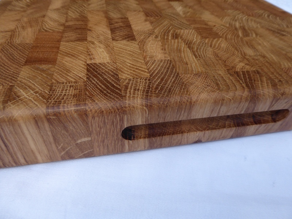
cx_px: 146
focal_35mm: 25
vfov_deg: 54.9
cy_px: 110
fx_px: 211
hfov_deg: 69.4
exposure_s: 1/500
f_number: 3.3
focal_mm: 4.3
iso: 80
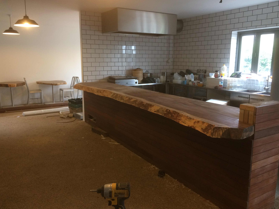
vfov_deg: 46.8
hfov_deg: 60.0
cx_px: 138
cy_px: 102
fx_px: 242
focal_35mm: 30
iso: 160
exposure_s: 1/33
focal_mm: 4.15
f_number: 2.2
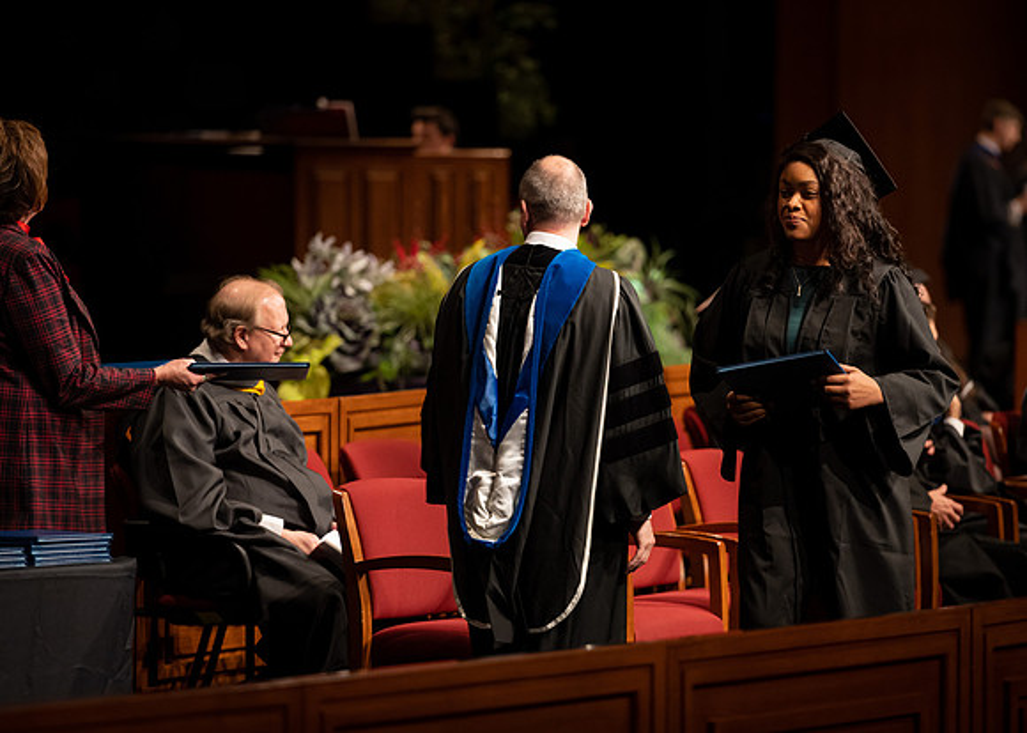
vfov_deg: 6.3
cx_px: 584
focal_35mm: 229
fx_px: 6678
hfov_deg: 8.8
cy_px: 372
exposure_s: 1/200
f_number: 2.8
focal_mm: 200
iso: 1250
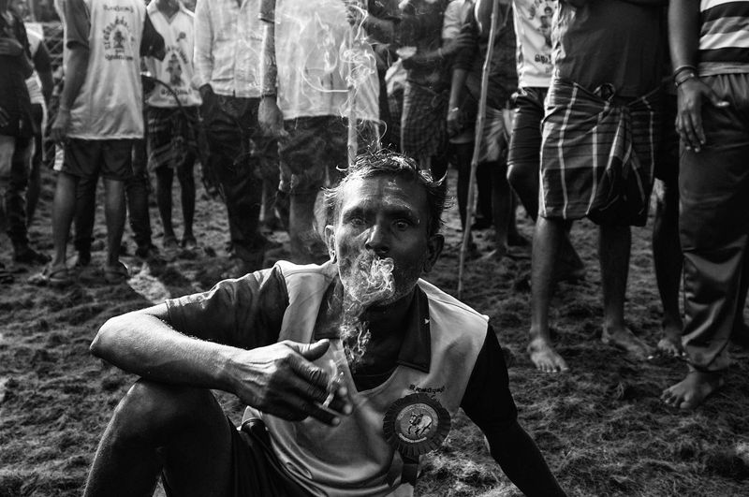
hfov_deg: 53.2
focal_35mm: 36
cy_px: 248
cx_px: 374
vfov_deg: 36.8
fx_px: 748
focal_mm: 24
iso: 400
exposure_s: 1/320
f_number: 4.5
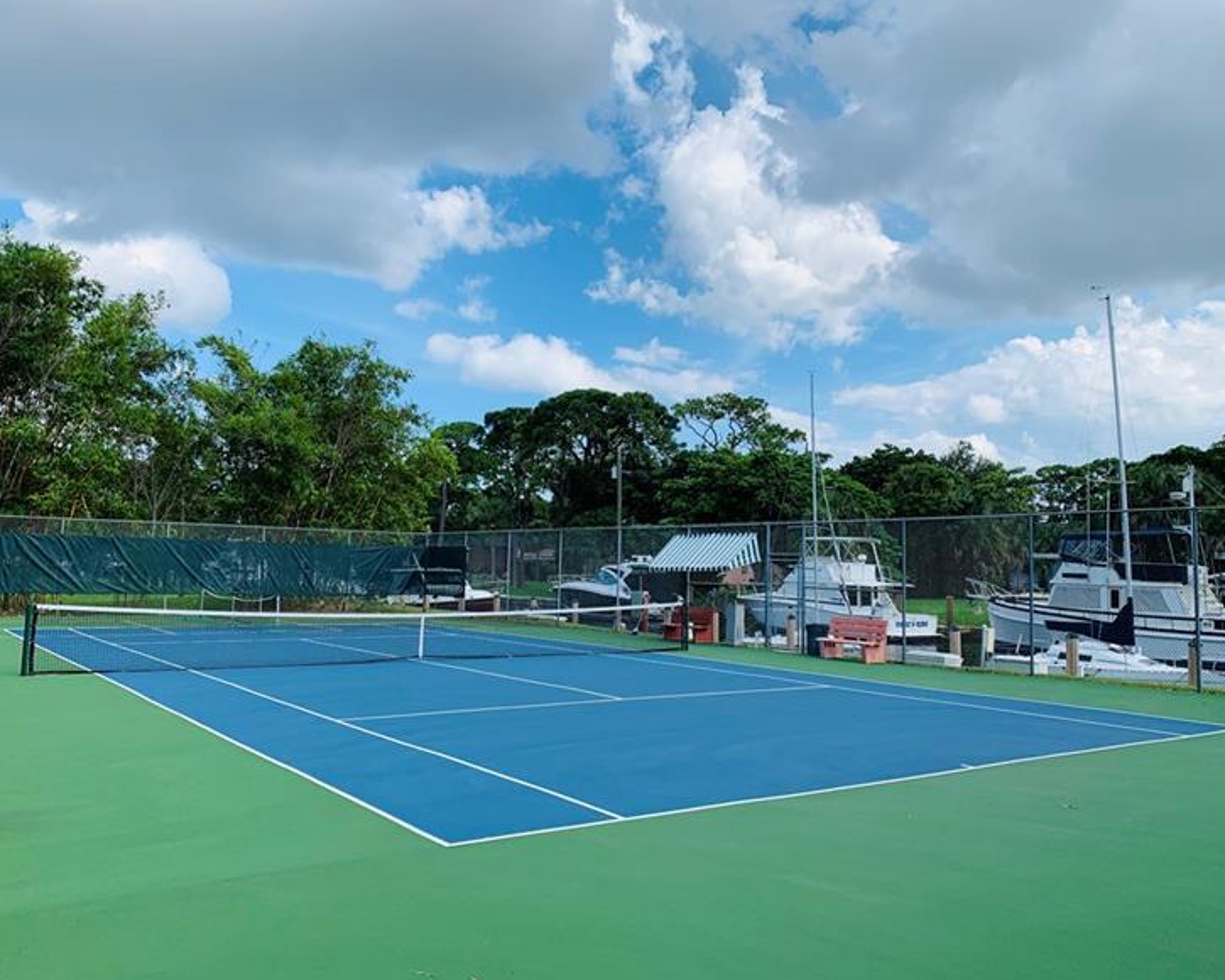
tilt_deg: +3.5
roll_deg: -2.1
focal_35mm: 28
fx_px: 1015
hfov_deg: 62.2
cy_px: 492
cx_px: 608
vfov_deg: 51.5
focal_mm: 4.25
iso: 25
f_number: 1.8
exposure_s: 1/1953
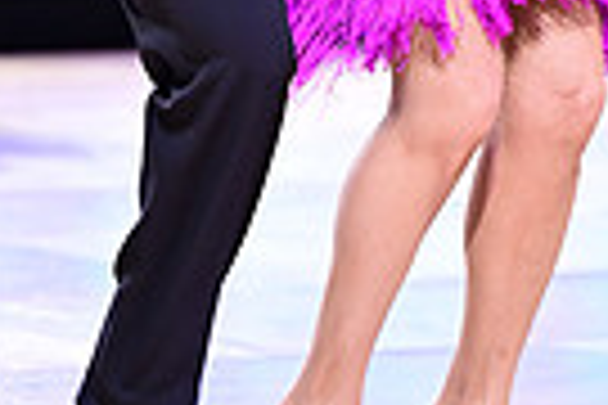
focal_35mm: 407
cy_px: -338
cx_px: 342
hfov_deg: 5.1
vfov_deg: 3.4
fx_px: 6873
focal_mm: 95
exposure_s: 1/320
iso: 1600
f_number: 2.8
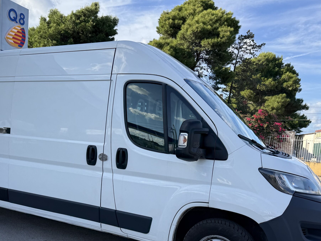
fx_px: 315
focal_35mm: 34
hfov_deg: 53.2
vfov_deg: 41.2
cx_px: 114
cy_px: 163
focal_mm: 6.76
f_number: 1.78
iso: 80
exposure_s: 1/2445
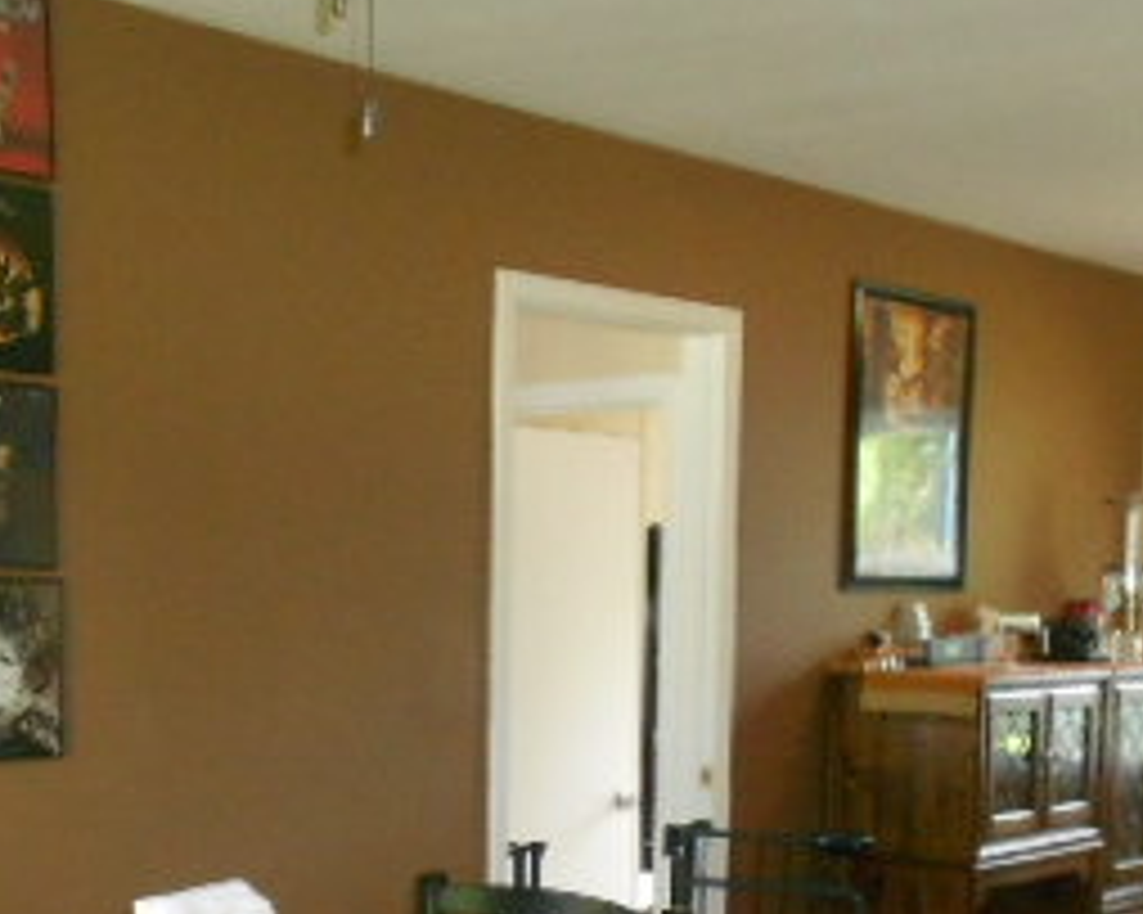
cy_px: 864
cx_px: 495
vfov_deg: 23.1
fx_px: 2164
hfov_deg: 29.6
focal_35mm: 64
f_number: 3.2
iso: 400
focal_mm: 4.6
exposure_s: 1/25
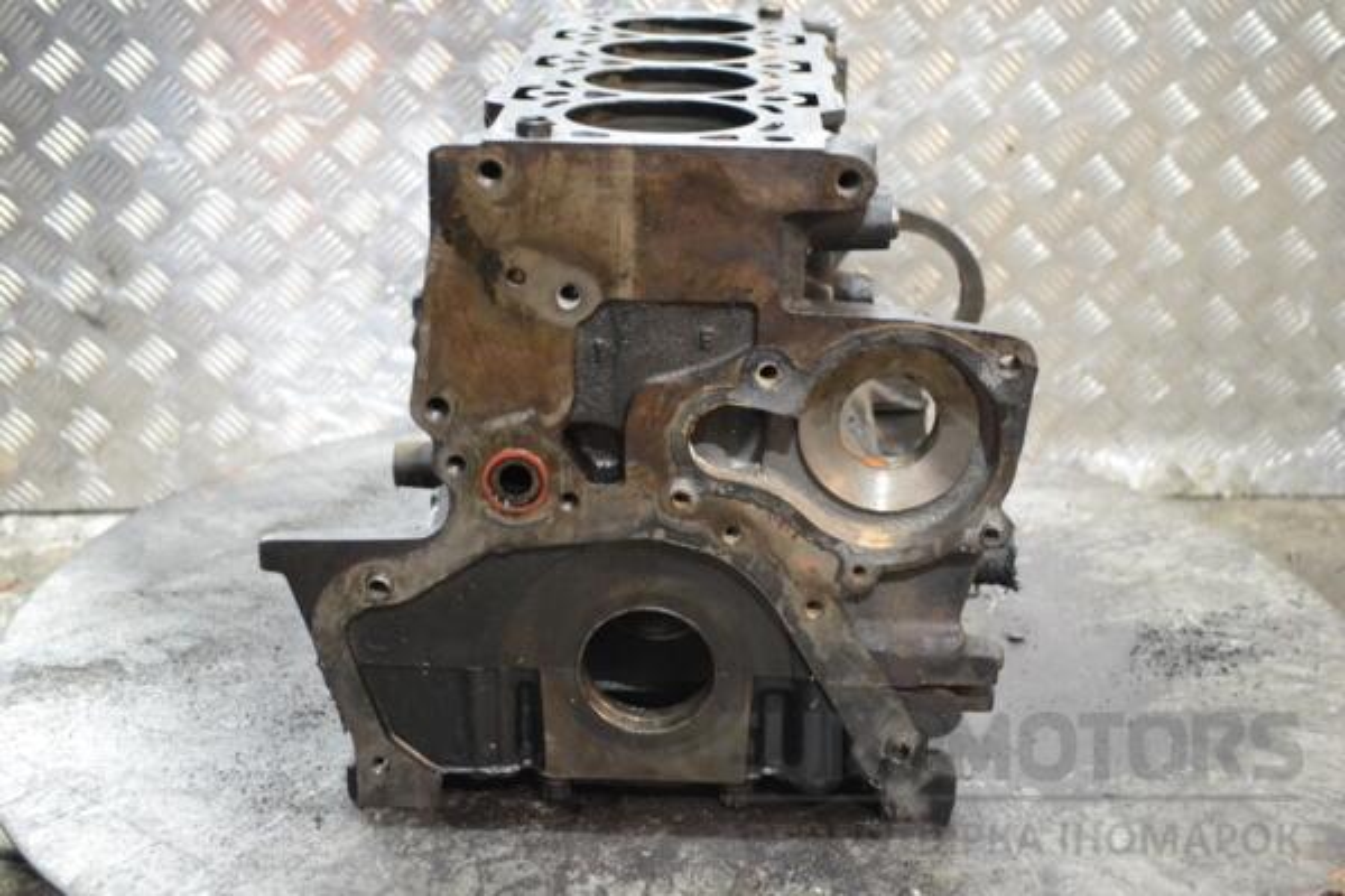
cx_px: 672
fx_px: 1905
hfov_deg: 38.9
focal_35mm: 51
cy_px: 448
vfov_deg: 26.5
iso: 3200
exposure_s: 1/15
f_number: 5
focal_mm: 34
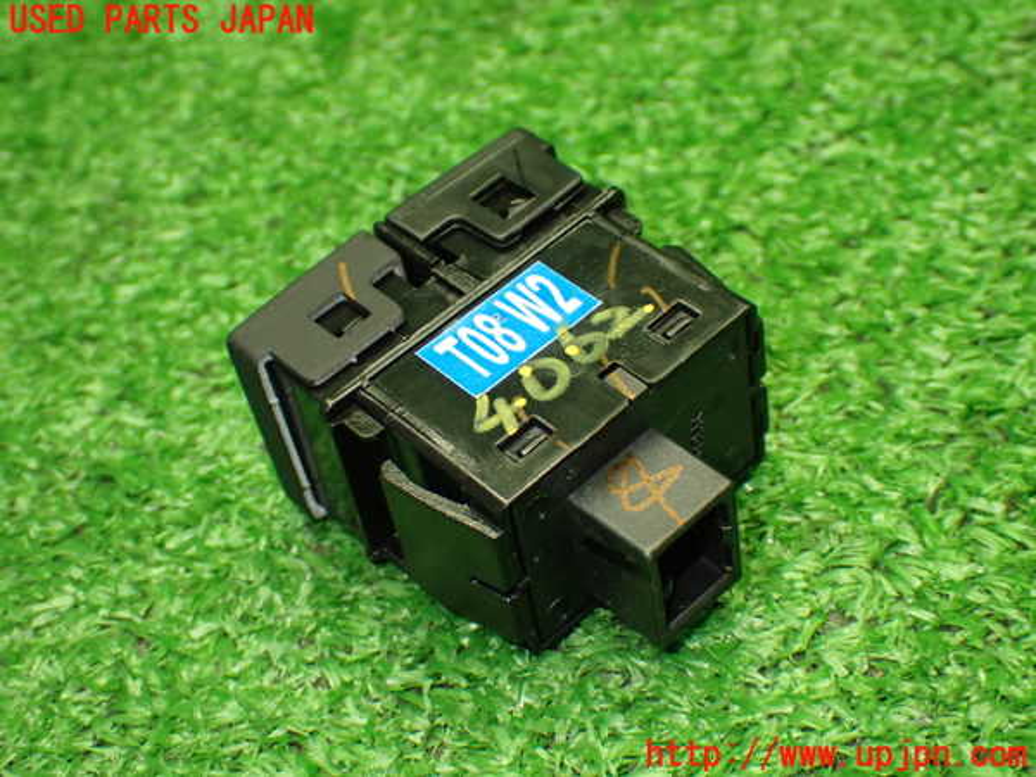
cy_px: 388
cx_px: 518
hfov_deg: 33.2
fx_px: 1736
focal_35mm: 58
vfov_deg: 25.2
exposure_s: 1/60
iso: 800
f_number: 3.5
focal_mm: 10.35
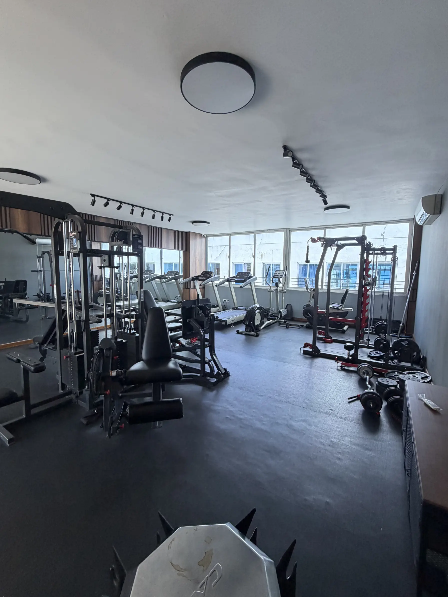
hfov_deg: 81.7
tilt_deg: -6.1
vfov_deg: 98.2
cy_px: 295
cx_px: 228
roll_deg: -1.2
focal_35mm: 15
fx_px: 259
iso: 200
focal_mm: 2.22
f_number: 2.2
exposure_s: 1/121
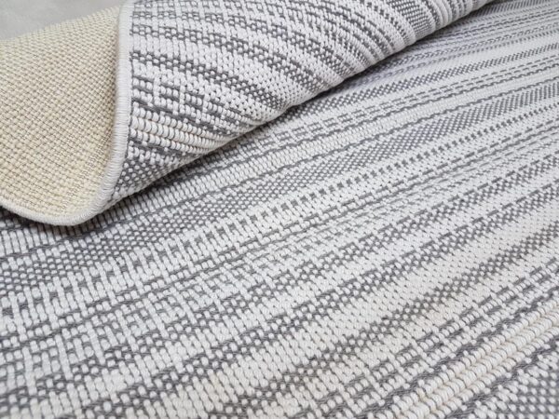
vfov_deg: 53.1
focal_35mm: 26
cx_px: 280
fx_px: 420
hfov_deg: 67.3
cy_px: 210
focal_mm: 4.2
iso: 80
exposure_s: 1/100
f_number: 1.7
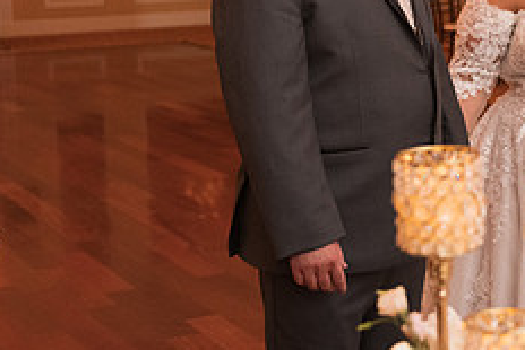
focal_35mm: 95
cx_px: 523
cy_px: 49
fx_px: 1386
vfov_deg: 14.3
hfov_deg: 20.8
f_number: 2.8
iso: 2200
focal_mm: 38
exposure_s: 1/100
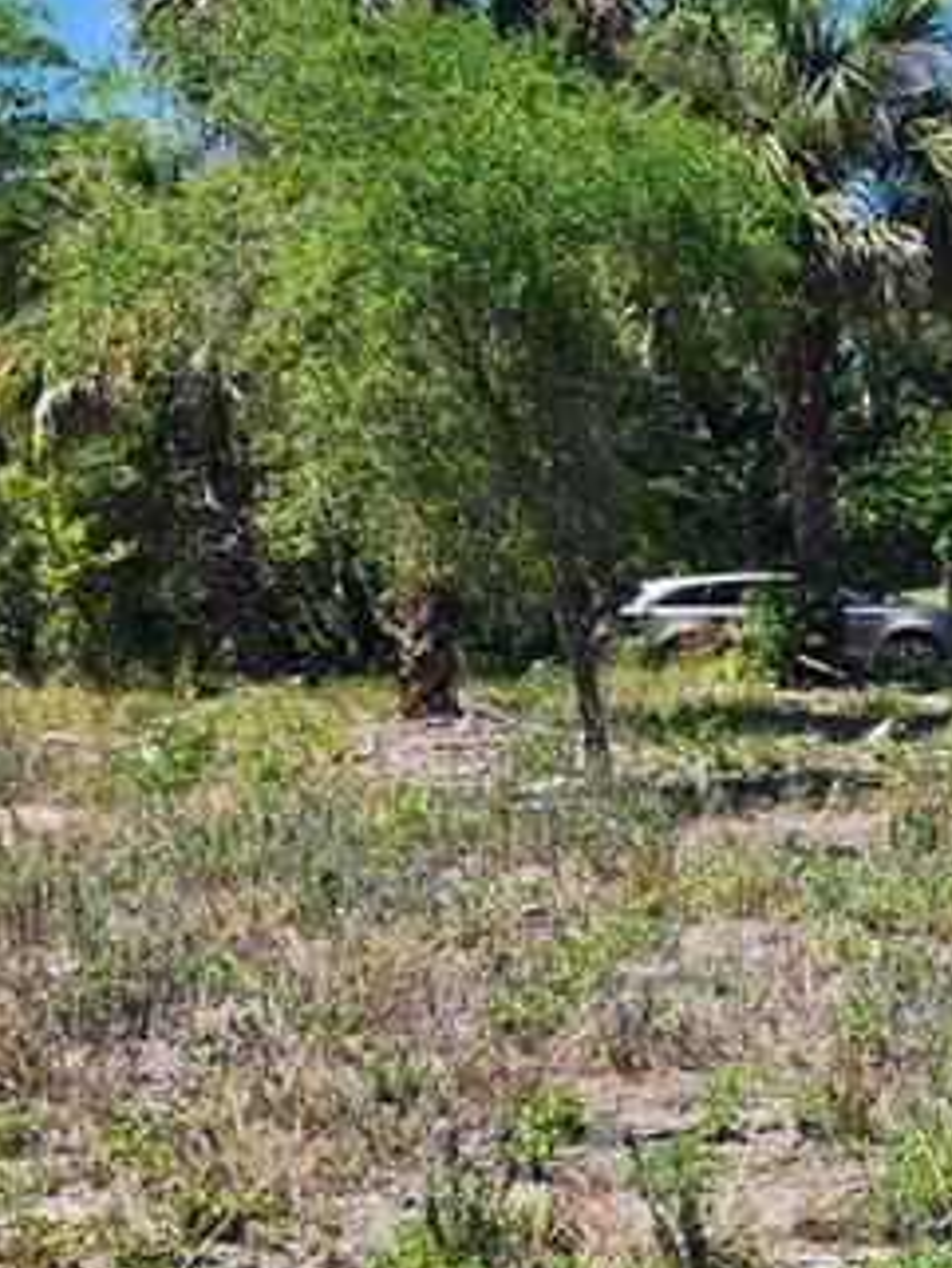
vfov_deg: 22.7
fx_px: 3151
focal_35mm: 86
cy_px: 782
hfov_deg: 15.4
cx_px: 1572
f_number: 1.8
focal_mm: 6.4
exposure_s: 1/937
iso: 12
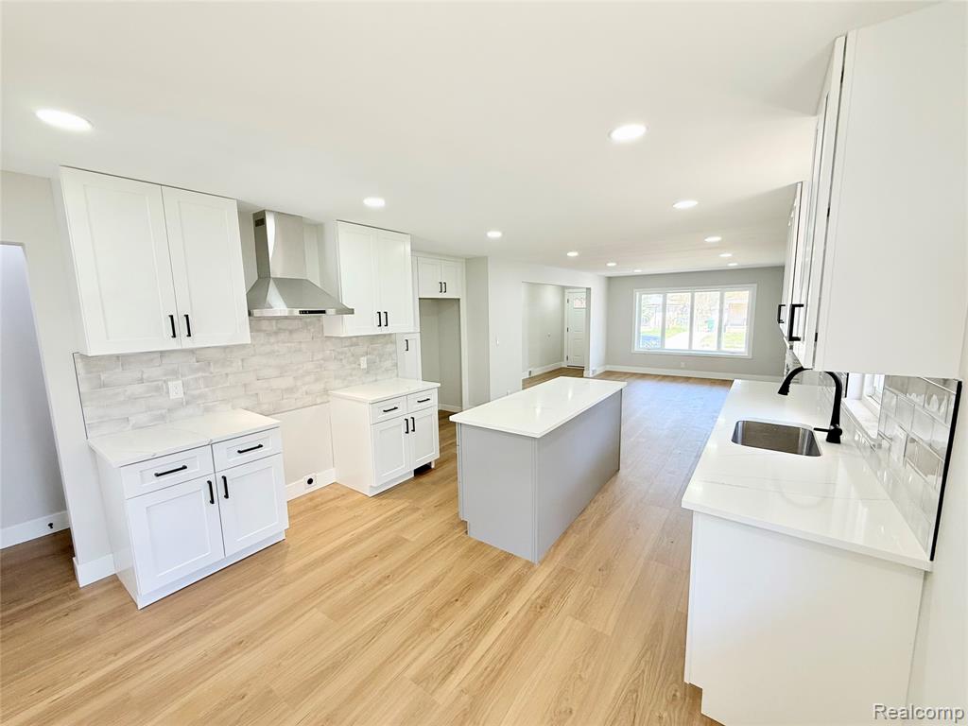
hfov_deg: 102.1
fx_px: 391
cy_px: 363
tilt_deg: -8.0
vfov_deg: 85.7
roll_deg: +1.0
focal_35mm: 14
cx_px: 484
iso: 100
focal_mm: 2.22
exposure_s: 1/120
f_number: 2.2
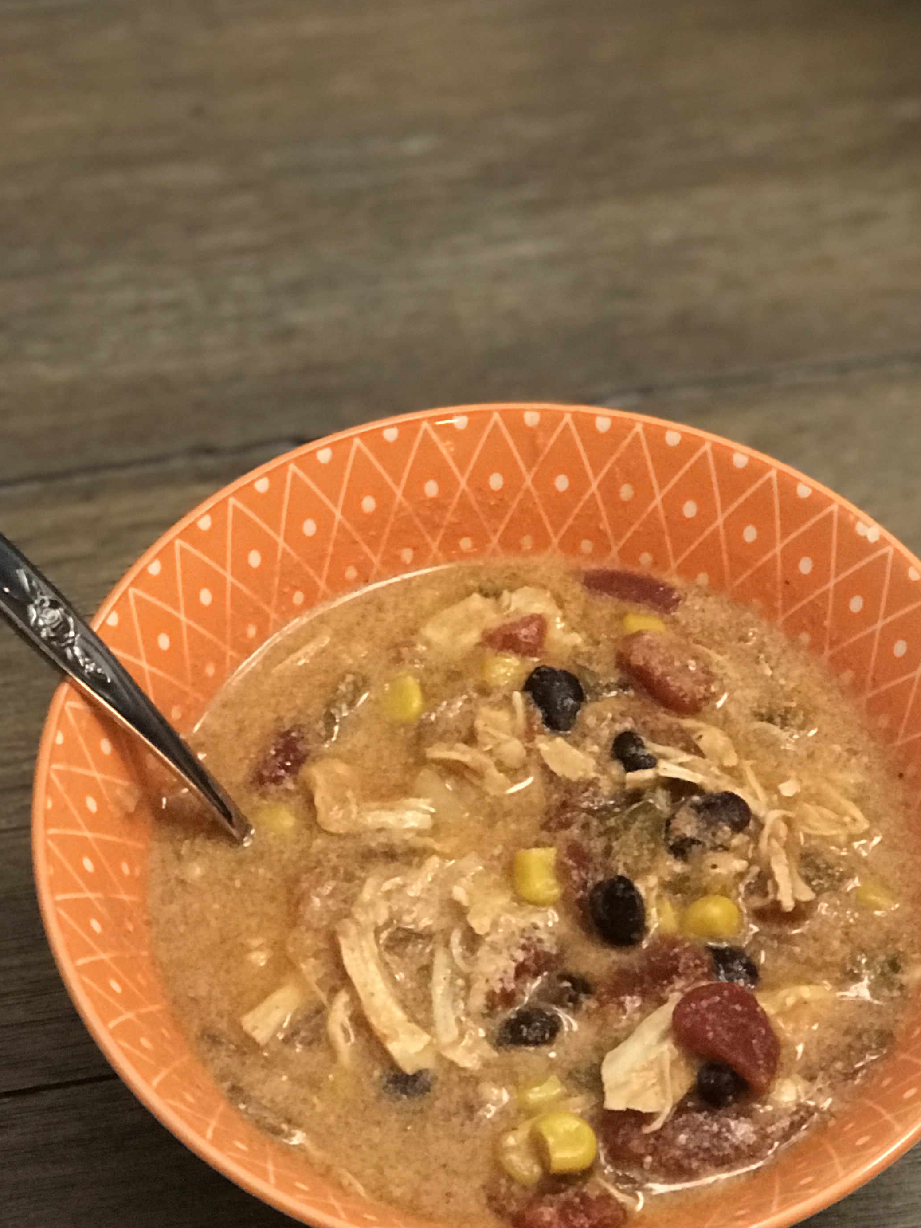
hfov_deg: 17.8
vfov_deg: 23.4
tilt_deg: -59.6
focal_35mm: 83
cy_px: 842
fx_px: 2944
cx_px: 494
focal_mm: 6.6
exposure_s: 1/60
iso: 800
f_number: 2.8
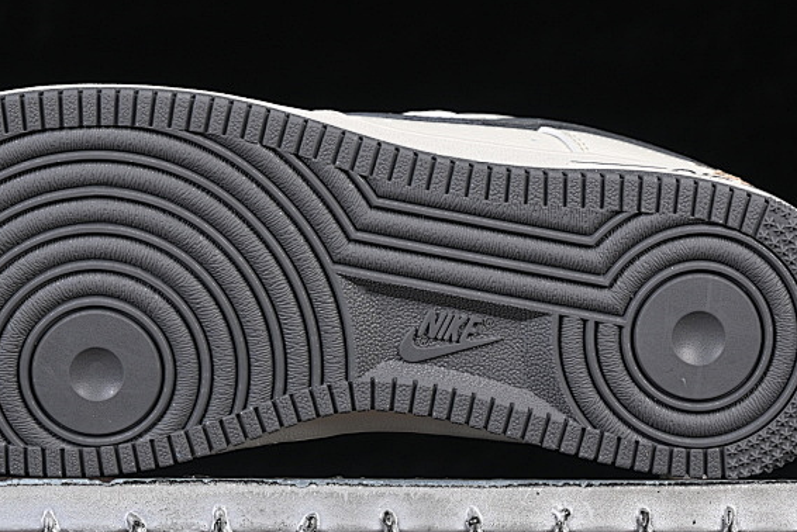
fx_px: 3167
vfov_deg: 9.6
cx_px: 320
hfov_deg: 14.3
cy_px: 162
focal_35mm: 143
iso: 160
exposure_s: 1/60
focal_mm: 50
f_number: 7.1
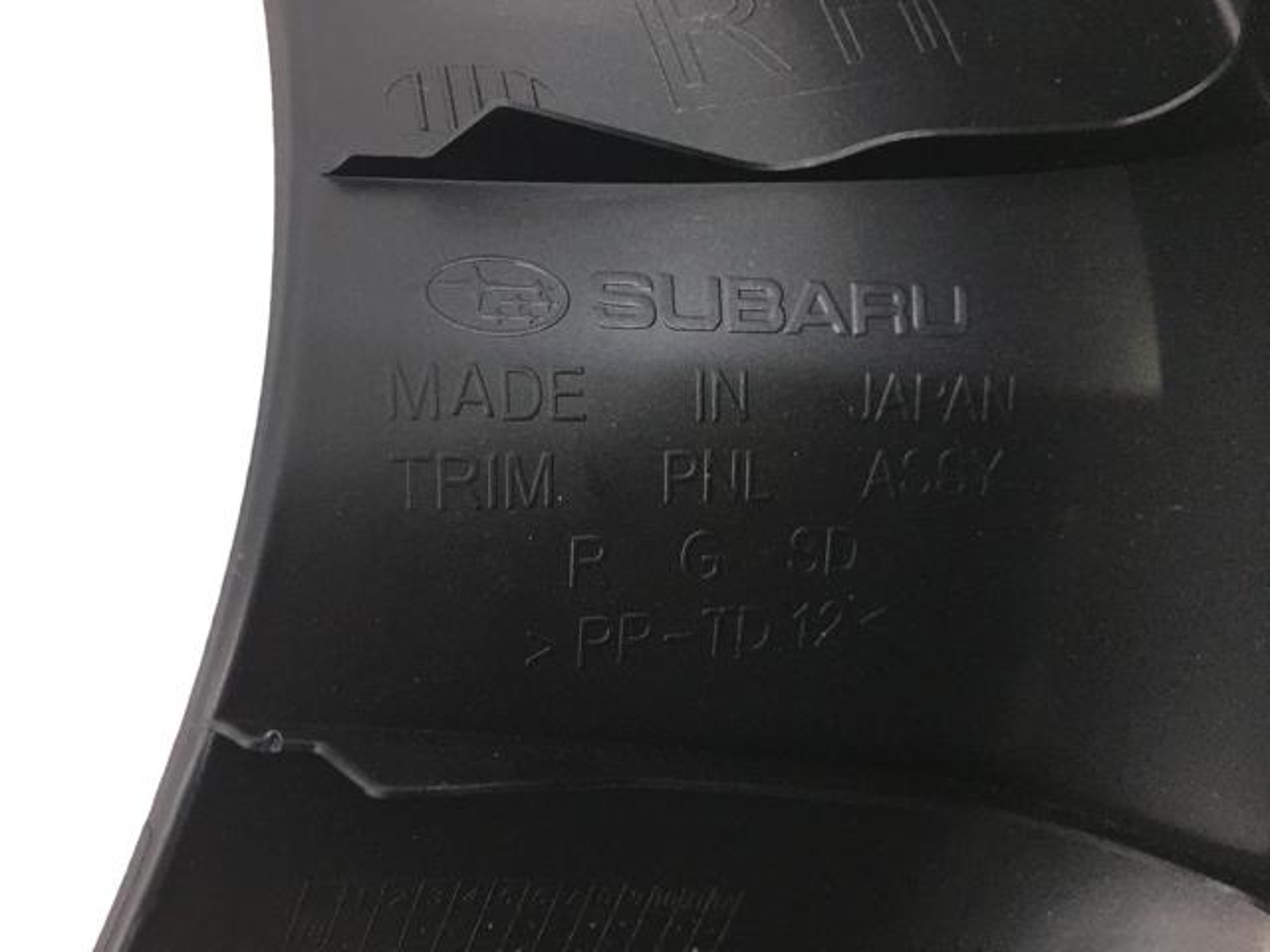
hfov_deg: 61.7
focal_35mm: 29
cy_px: 476
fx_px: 1064
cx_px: 635
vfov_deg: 48.2
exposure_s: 1/33
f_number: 2.2
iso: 50
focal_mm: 4.15
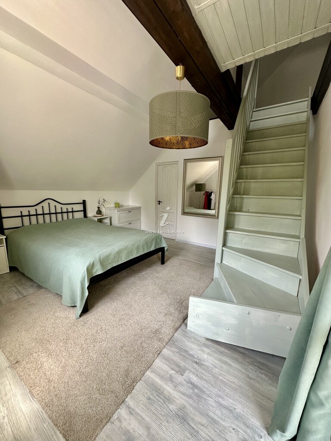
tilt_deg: -9.0
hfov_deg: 85.7
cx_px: 166
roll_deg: -1.2
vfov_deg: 102.1
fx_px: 178
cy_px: 220
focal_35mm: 14
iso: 160
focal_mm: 2.22
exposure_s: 1/99
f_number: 2.2
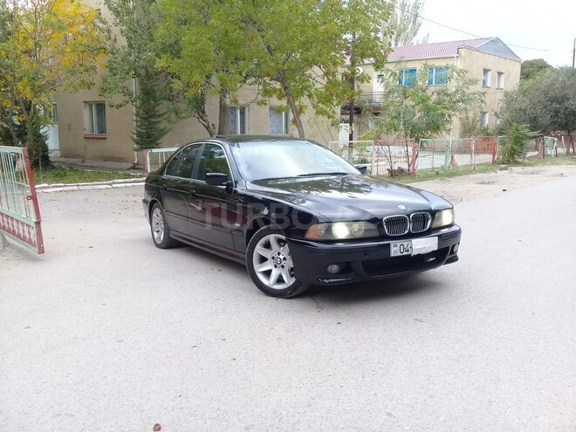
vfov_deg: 45.4
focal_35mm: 31
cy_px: 216
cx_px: 288
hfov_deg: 58.4
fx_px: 516
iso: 64
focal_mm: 3.3
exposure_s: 1/50
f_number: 2.2
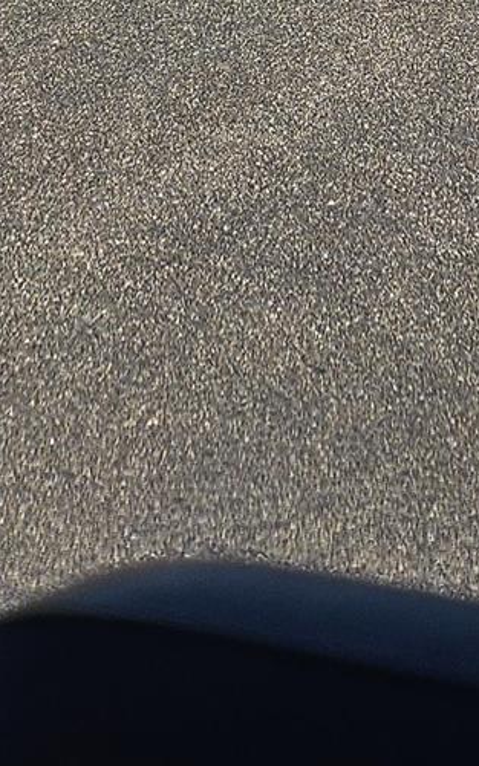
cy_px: -809
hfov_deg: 11.2
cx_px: 145
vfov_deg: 14.5
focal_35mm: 117
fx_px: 2444
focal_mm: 5
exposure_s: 1/5243
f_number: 1.8
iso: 50
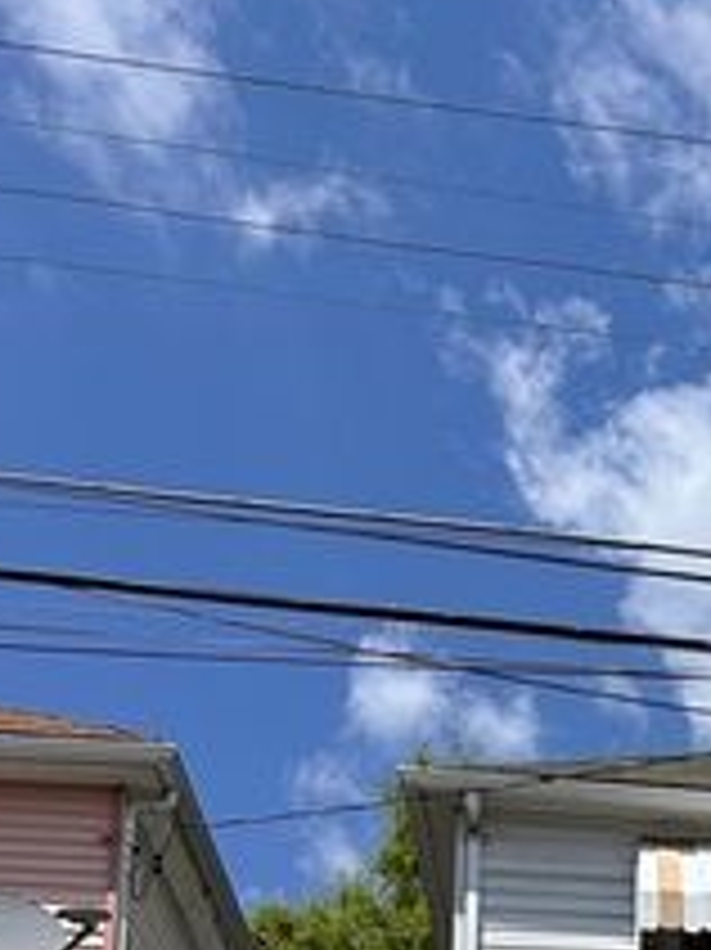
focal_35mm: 76
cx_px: 1053
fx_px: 2083
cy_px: 1236
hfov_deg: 17.5
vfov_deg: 22.9
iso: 80
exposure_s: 1/6623
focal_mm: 6.86
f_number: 1.78
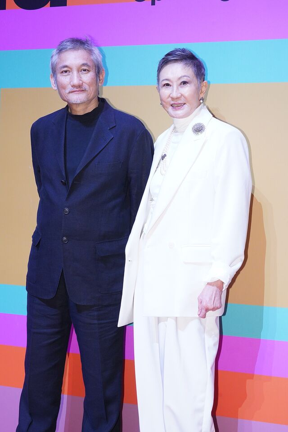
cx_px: 144
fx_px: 876
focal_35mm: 73
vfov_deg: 27.7
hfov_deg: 18.7
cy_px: 216
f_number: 8
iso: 4000
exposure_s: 1/160
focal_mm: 73
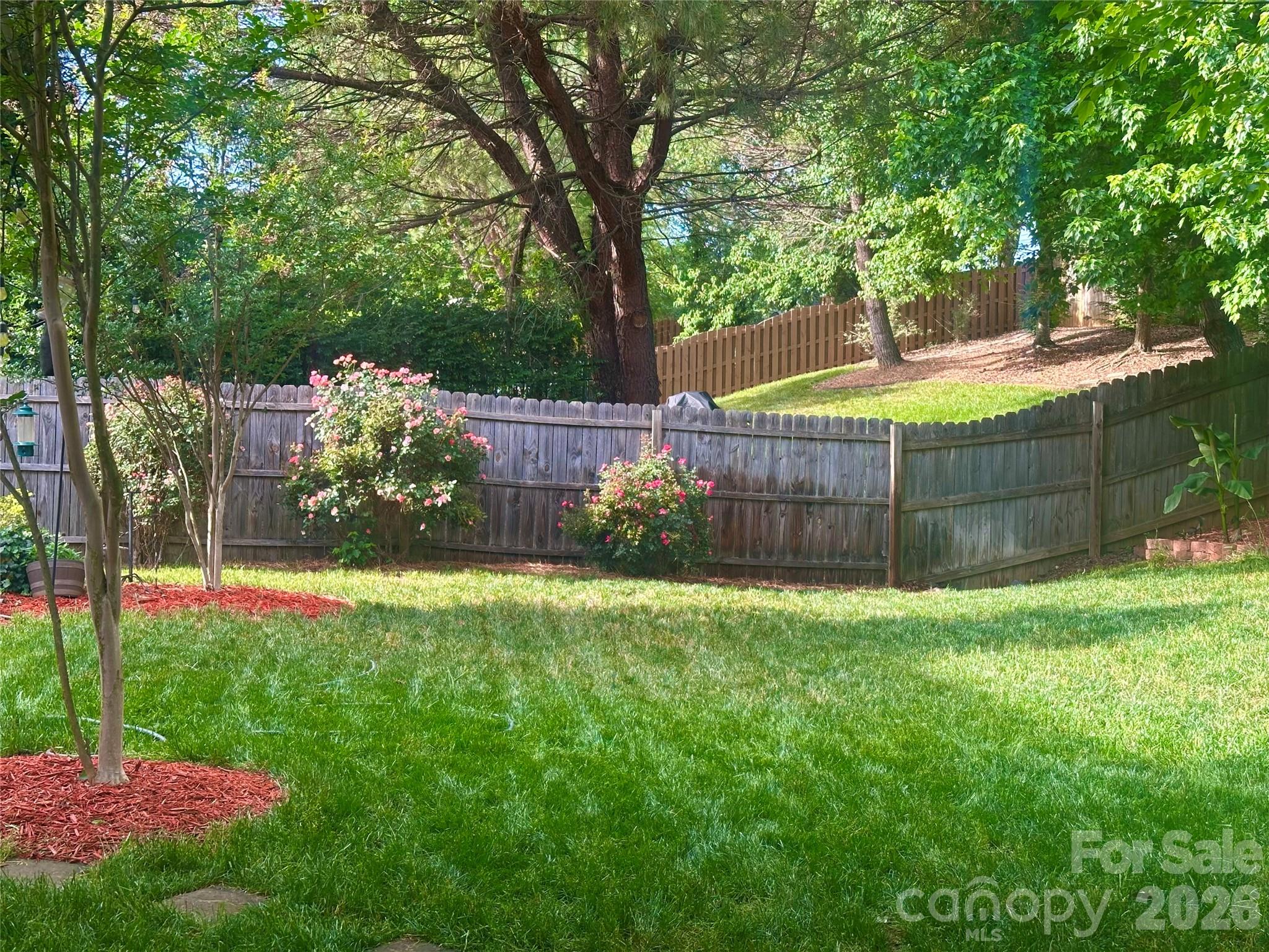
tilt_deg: -1.2
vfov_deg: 30.3
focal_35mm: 48
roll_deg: -0.8
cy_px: 476
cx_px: 634
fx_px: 1760
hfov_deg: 39.7
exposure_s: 1/280
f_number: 1.78
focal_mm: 6.86
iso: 64
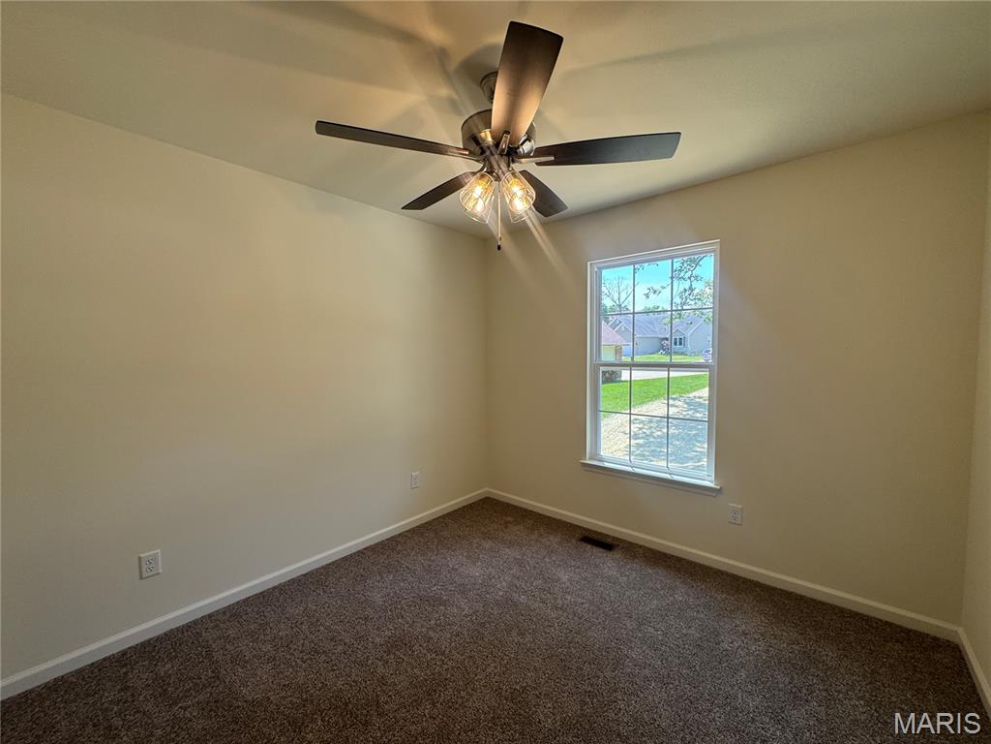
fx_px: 401
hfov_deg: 102.1
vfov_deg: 85.7
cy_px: 372
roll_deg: -0.5
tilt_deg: -3.4
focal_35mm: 14
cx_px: 496
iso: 40
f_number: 2.2
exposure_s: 1/120
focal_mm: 2.22
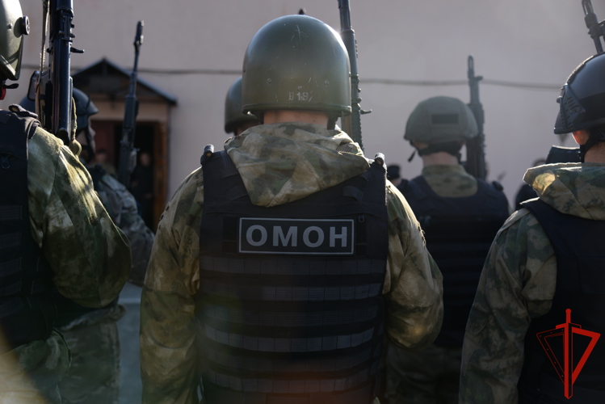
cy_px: 202
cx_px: 302
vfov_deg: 27.0
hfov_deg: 39.6
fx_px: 841
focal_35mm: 50
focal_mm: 50
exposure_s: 1/500
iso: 100
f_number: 4
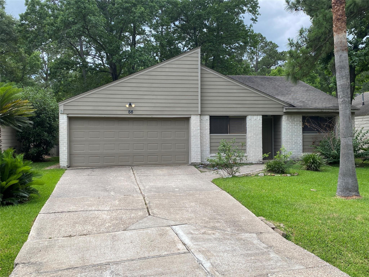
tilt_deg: +0.6
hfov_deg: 67.3
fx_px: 277
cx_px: 184
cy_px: 138
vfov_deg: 53.1
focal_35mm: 26
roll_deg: -0.7
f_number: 1.8
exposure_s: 1/654
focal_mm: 4.25
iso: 32
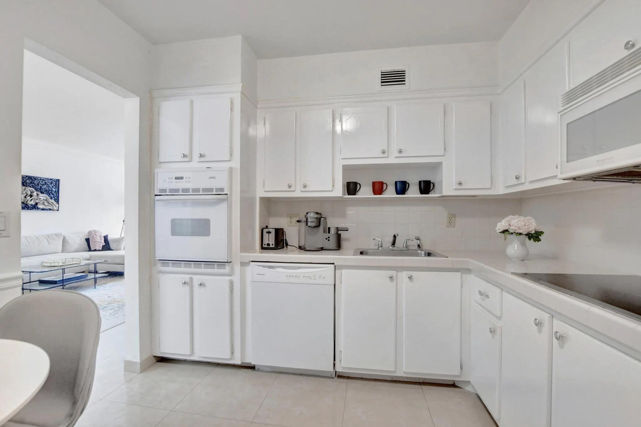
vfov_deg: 77.3
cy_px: 214
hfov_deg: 100.4
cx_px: 320
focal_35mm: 15
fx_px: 267
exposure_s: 1/6
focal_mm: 10
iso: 1000
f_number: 7.1
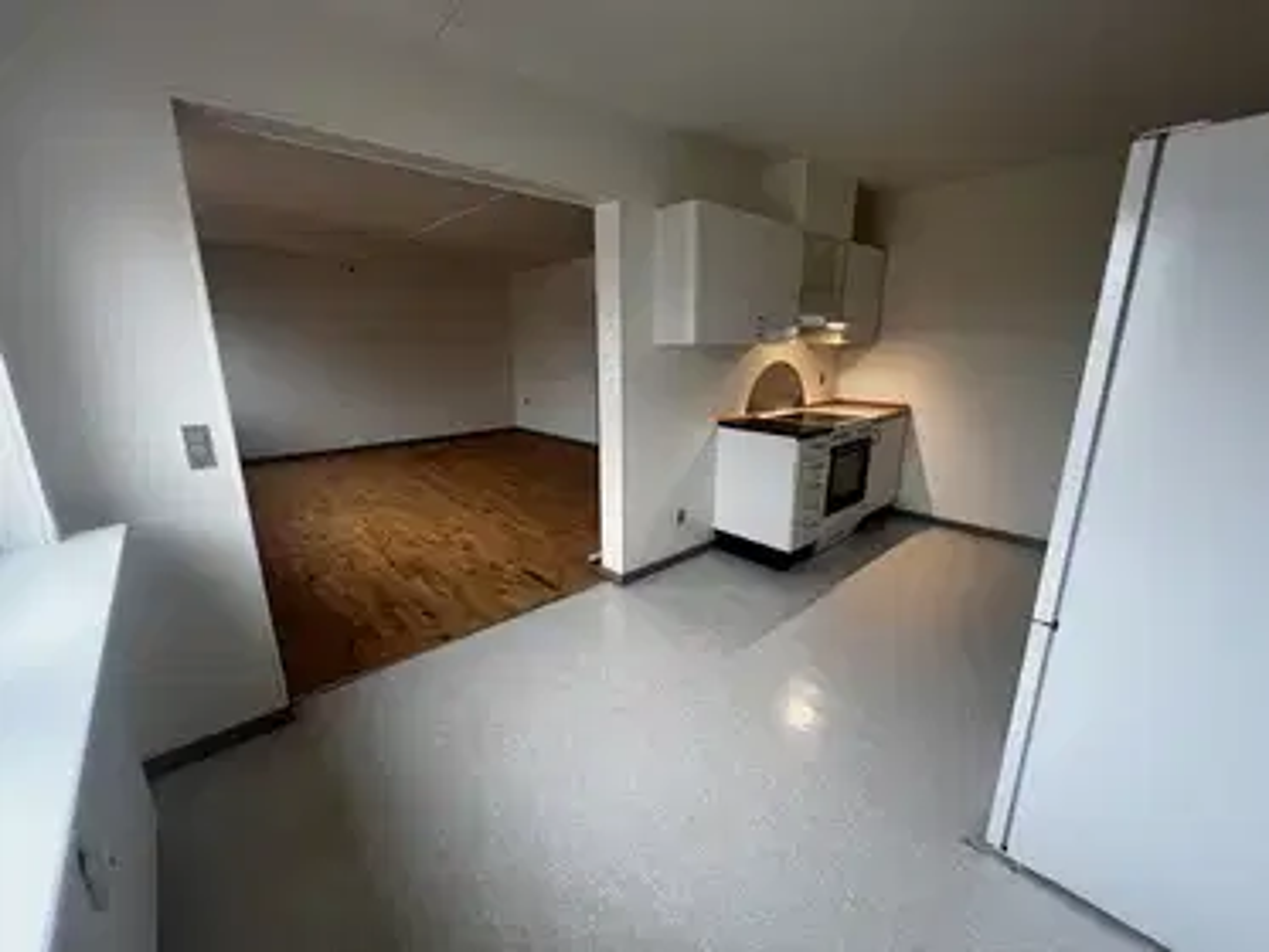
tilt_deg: -13.4
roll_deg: +0.1
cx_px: 634
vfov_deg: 89.9
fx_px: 477
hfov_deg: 106.2
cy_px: 476
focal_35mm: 13
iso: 200
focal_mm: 1.57
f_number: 1.8
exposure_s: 1/100
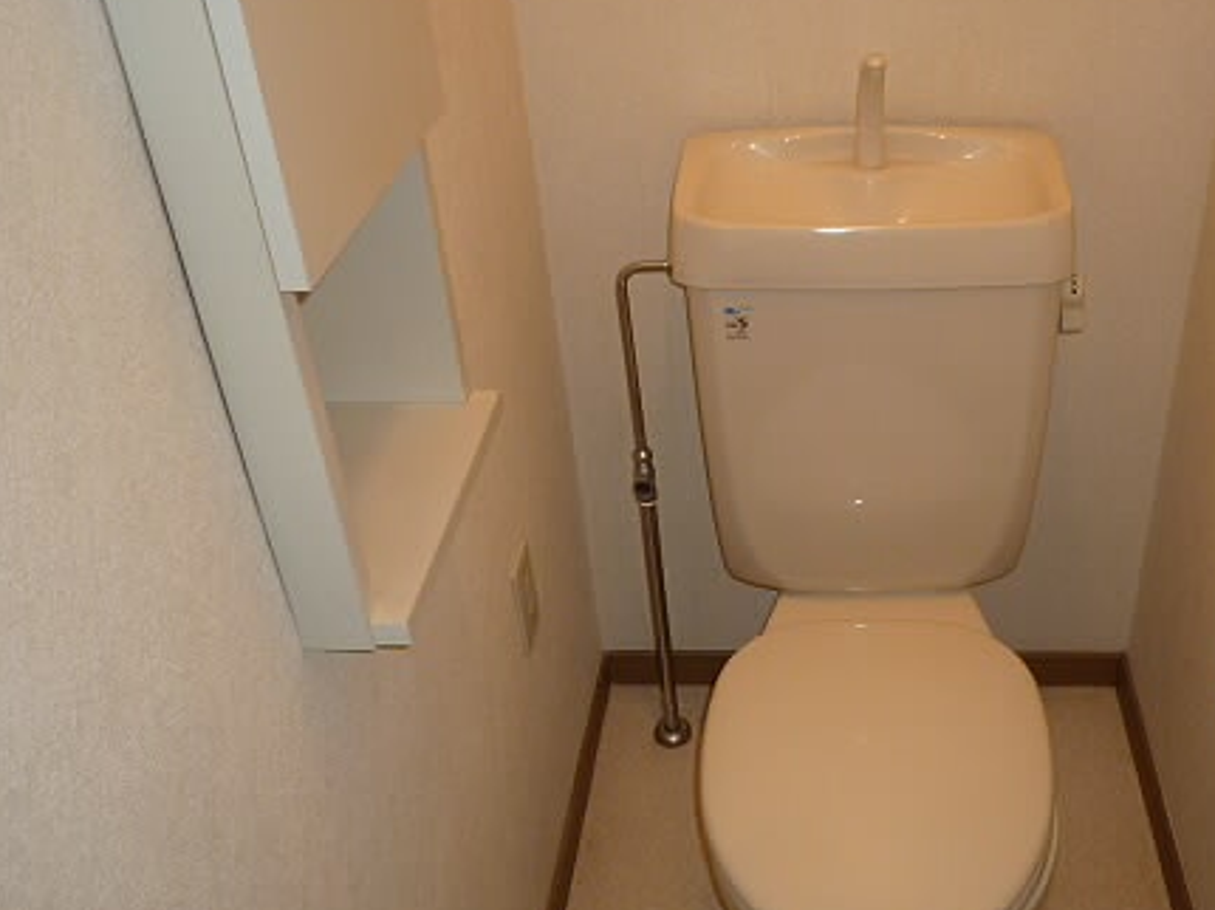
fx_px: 1298
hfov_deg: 49.0
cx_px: 839
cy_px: 496
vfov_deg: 38.6
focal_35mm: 37
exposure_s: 1/30
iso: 100
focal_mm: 4.4
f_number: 2.8
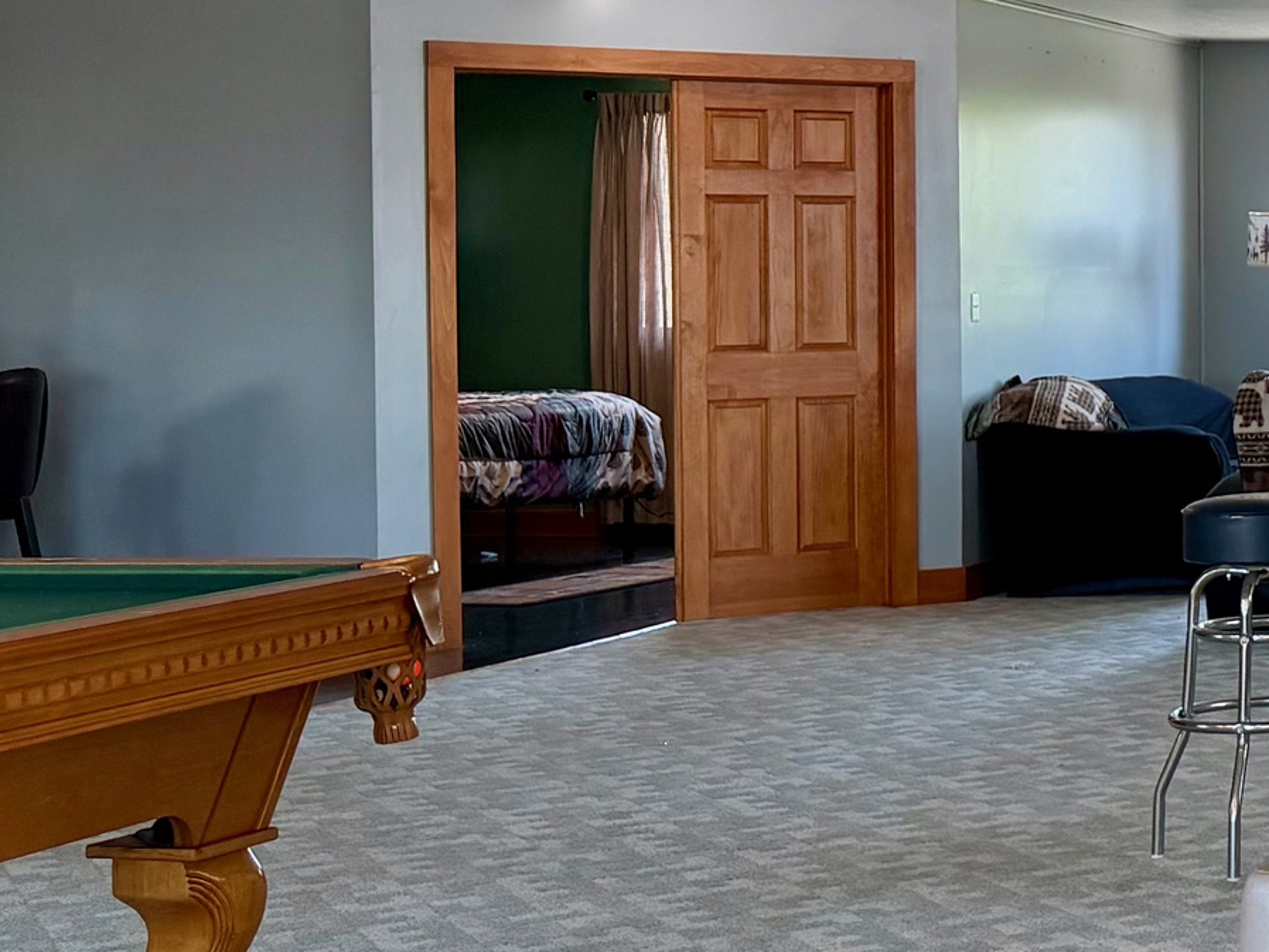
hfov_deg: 21.4
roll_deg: +0.9
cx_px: 1924
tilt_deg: +0.3
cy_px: 255
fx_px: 2786
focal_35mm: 76
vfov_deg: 19.3
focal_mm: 6.76
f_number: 1.78
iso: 200
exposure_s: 1/183
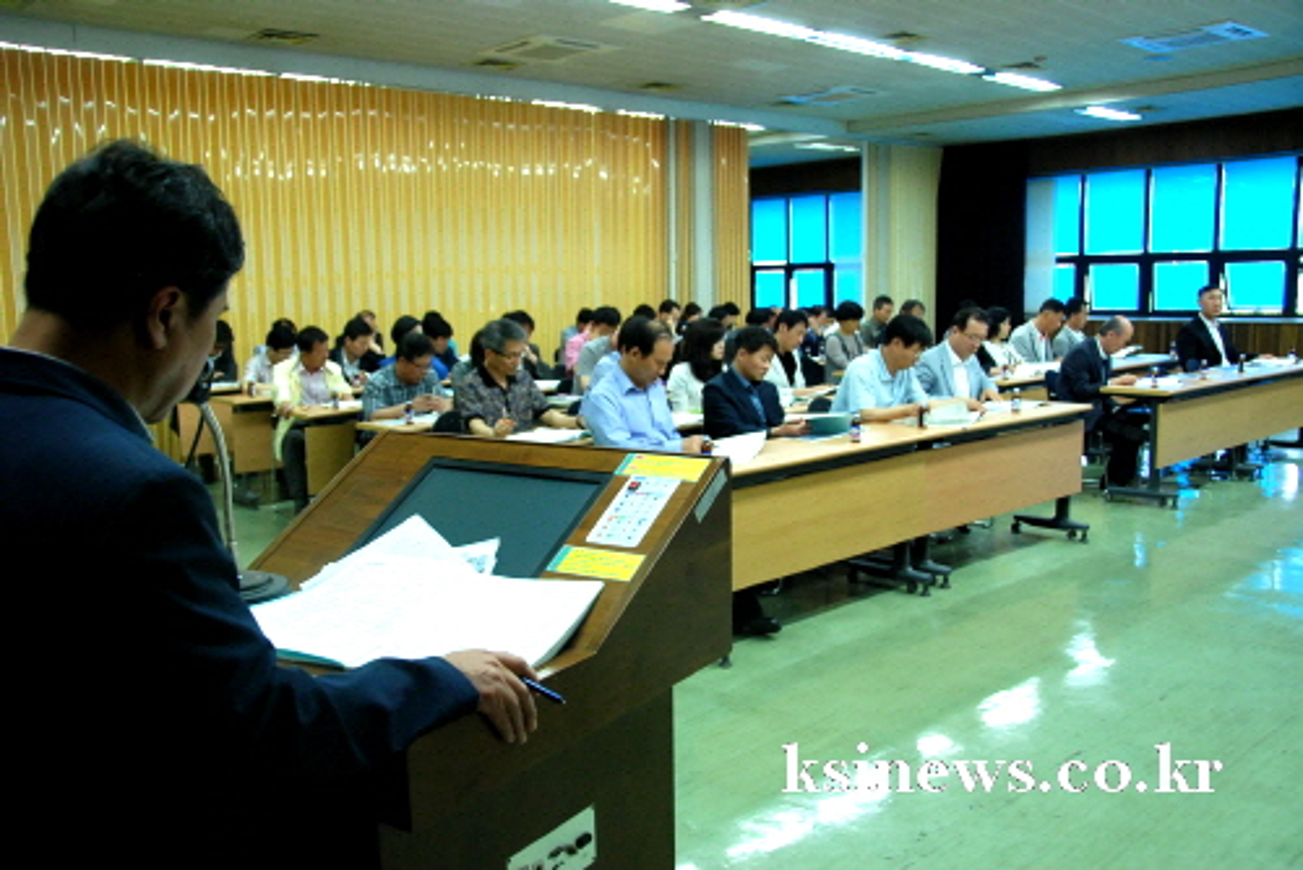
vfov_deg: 43.7
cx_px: 652
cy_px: 435
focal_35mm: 30
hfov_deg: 61.9
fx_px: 1086
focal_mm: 20
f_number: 4.5
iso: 800
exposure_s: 1/80
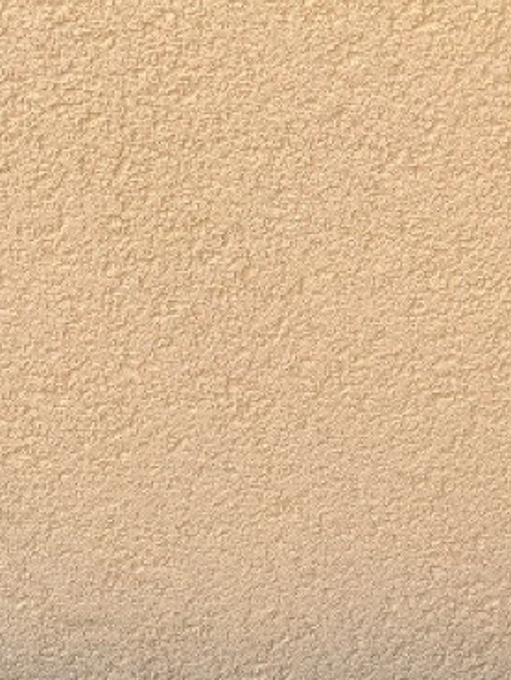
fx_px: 1849
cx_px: 478
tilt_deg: -52.6
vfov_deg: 17.3
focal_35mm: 94
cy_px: 1200
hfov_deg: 15.5
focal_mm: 4.25
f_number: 1.8
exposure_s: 1/232
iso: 32
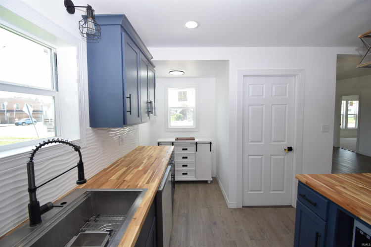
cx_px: 186
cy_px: 124
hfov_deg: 100.4
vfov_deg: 77.3
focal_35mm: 15
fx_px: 155
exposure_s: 1/125
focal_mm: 10
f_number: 5.6
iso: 400
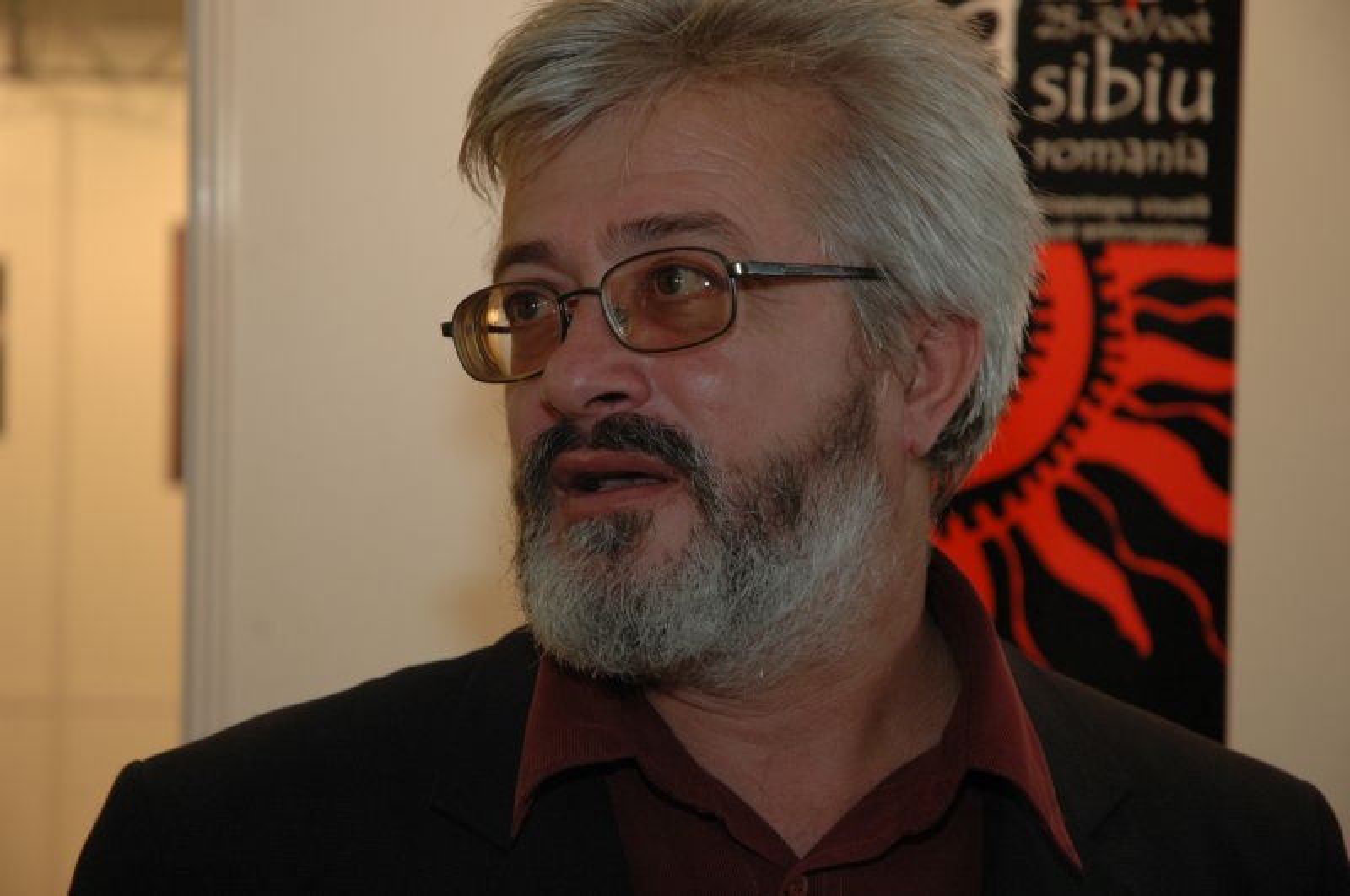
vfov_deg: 13.0
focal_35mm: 105
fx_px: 3932
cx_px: 675
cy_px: 448
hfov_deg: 19.5
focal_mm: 70
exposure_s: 1/60
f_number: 5
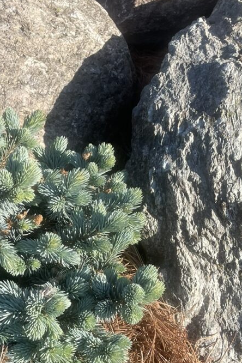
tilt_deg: -46.0
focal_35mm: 65
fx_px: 655
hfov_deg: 20.3
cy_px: 232
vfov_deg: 30.8
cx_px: 1
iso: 32
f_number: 1.6
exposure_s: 1/1490
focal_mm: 4.2
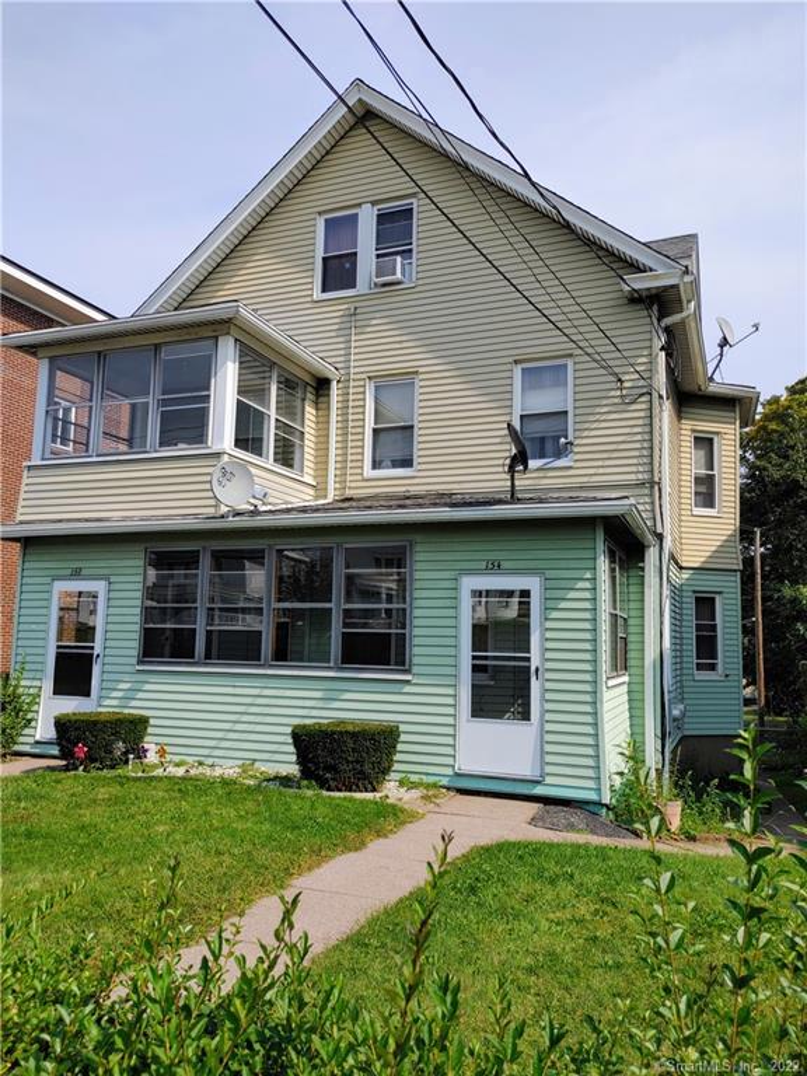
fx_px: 808
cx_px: 404
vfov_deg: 67.3
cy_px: 538
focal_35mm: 26
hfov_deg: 53.1
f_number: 1.8
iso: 50
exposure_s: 1/2381
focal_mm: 5.58
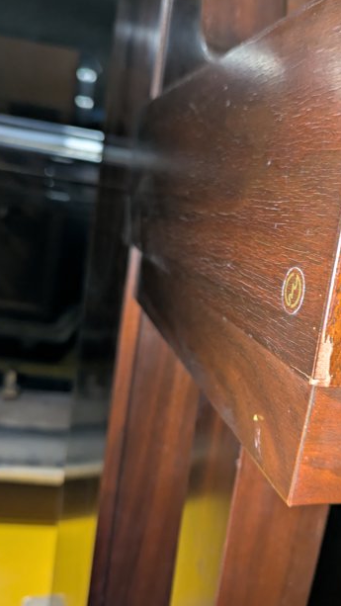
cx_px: 241
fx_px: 514
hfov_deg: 36.1
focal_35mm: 32
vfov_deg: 61.0
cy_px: 298
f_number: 1.89
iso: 264
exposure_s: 1/25
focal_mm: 5.43
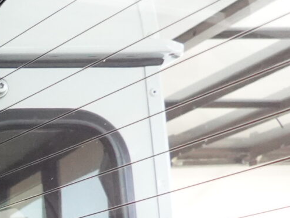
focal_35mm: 119
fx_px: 997
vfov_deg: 11.2
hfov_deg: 12.5
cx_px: -429
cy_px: 450
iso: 1250
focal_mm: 9
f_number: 2.8
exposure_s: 1/30
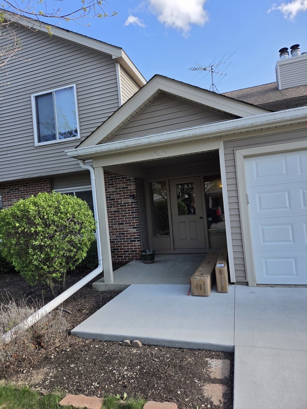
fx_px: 272
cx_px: 154
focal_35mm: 23
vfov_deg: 73.9
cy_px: 204
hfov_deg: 58.9
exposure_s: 1/1336
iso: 80
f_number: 1.8
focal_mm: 5.4
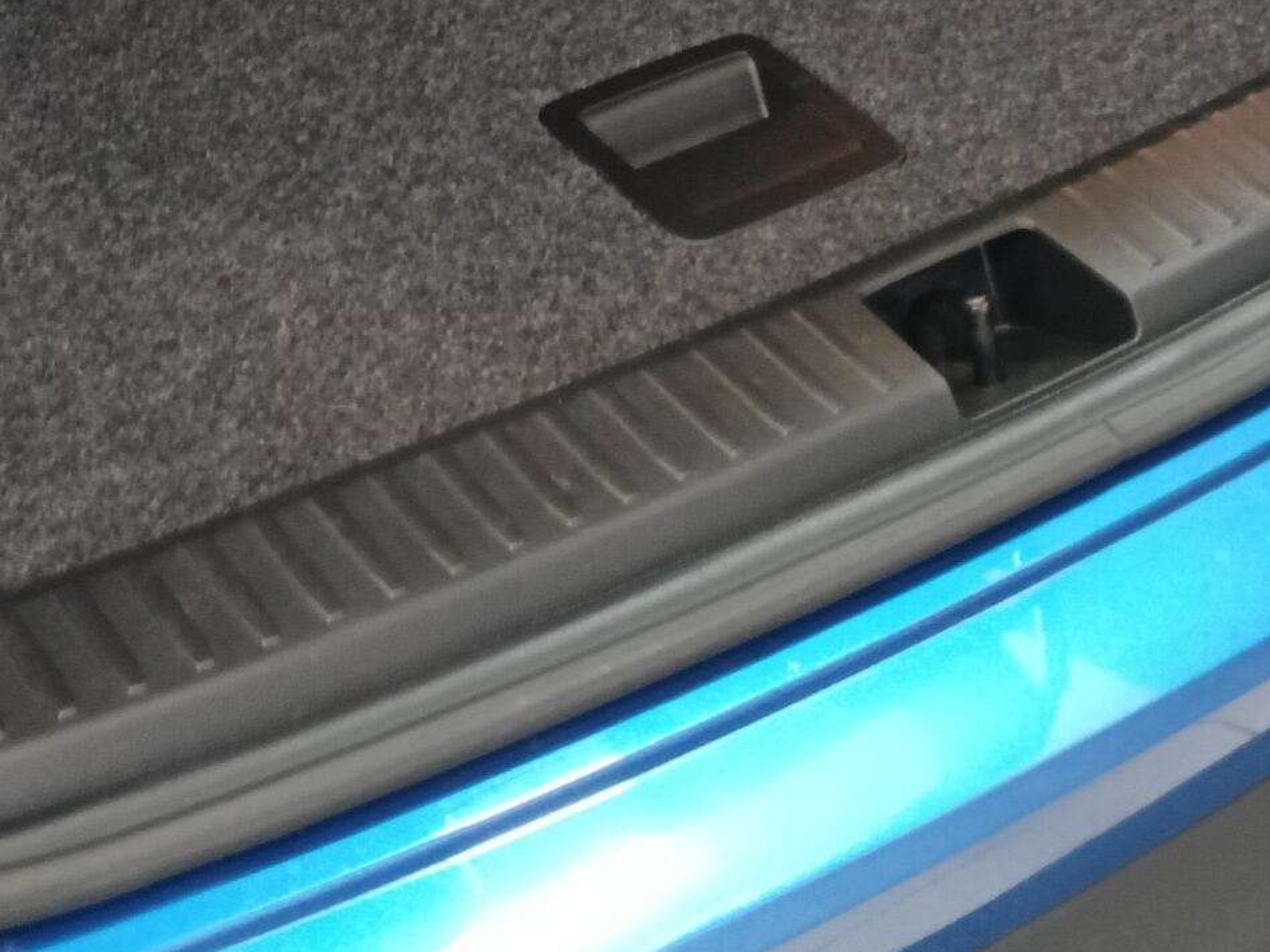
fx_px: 2678
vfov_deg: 18.6
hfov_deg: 26.3
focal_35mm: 73
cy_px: -325
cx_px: 322
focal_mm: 3.98
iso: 1250
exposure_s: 1/25
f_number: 16
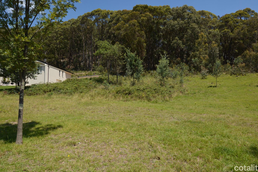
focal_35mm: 23
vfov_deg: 55.1
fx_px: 165
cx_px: 130
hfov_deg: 76.1
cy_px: 86
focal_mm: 14
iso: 125
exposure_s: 1/250
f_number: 8
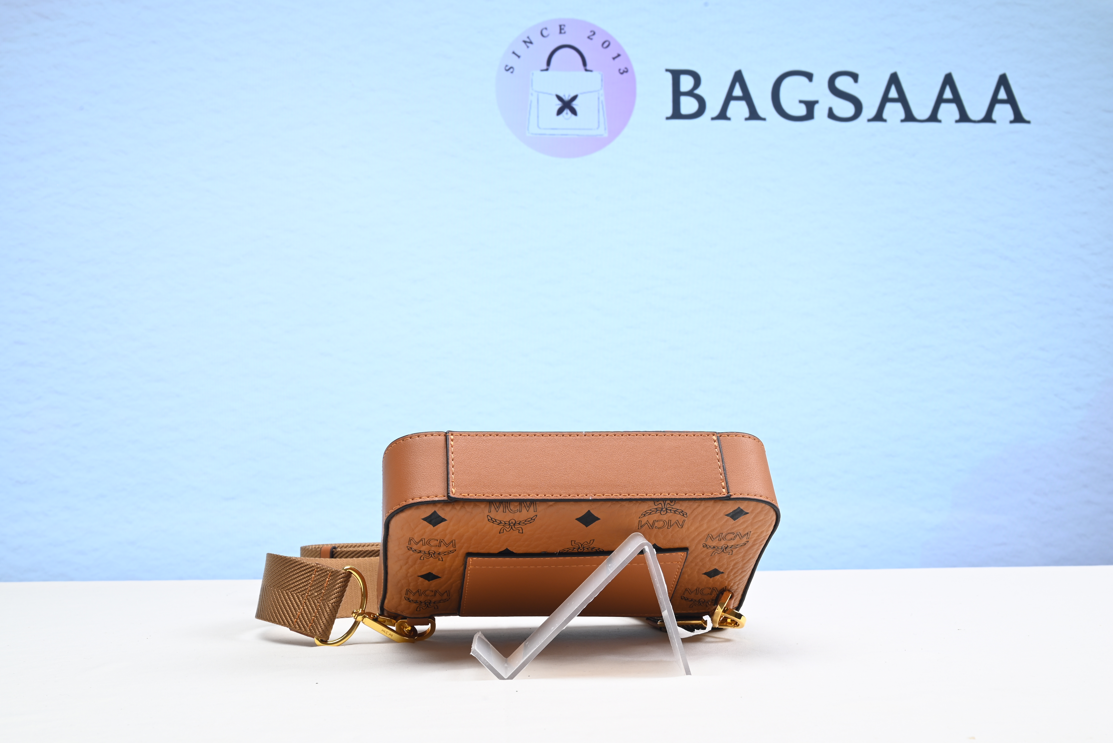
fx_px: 1268
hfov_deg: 47.4
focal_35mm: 41
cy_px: 372
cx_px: 556
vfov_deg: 32.7
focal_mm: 41
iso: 100
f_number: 16
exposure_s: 1/2
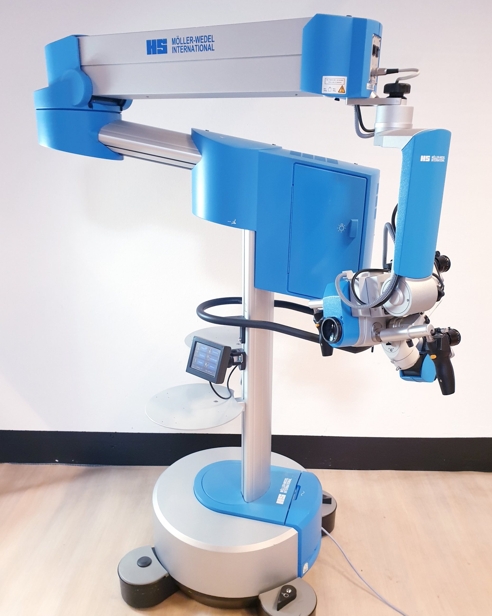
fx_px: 510
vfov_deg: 62.2
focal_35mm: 28
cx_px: 254
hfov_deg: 51.5
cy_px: 326
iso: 200
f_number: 2.4
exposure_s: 1/50
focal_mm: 4.3
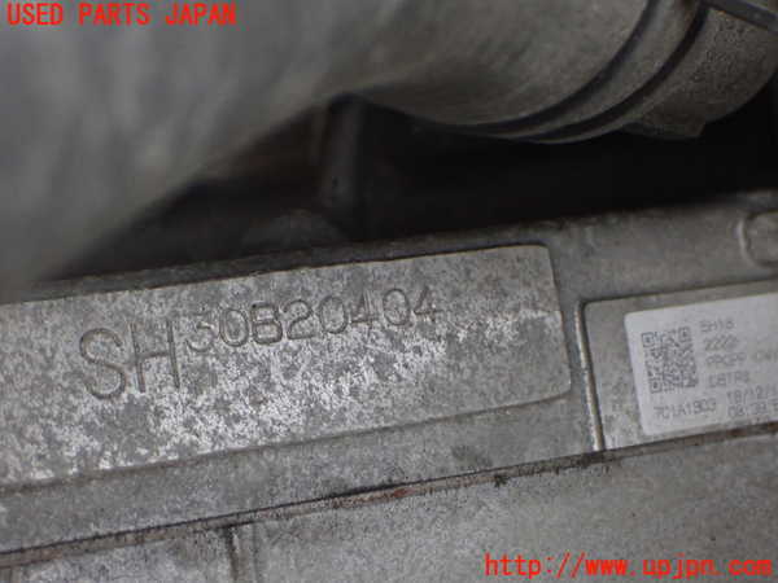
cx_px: 389
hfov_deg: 25.3
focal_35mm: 77
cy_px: 292
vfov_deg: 19.1
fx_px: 1731
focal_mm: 13.65
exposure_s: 1/320
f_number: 4.1
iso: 800
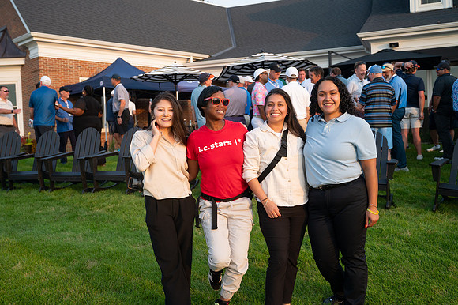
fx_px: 470
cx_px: 229
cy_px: 152
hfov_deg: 51.9
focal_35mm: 37
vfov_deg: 35.9
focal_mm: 37
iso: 500
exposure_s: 1/1000
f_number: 4
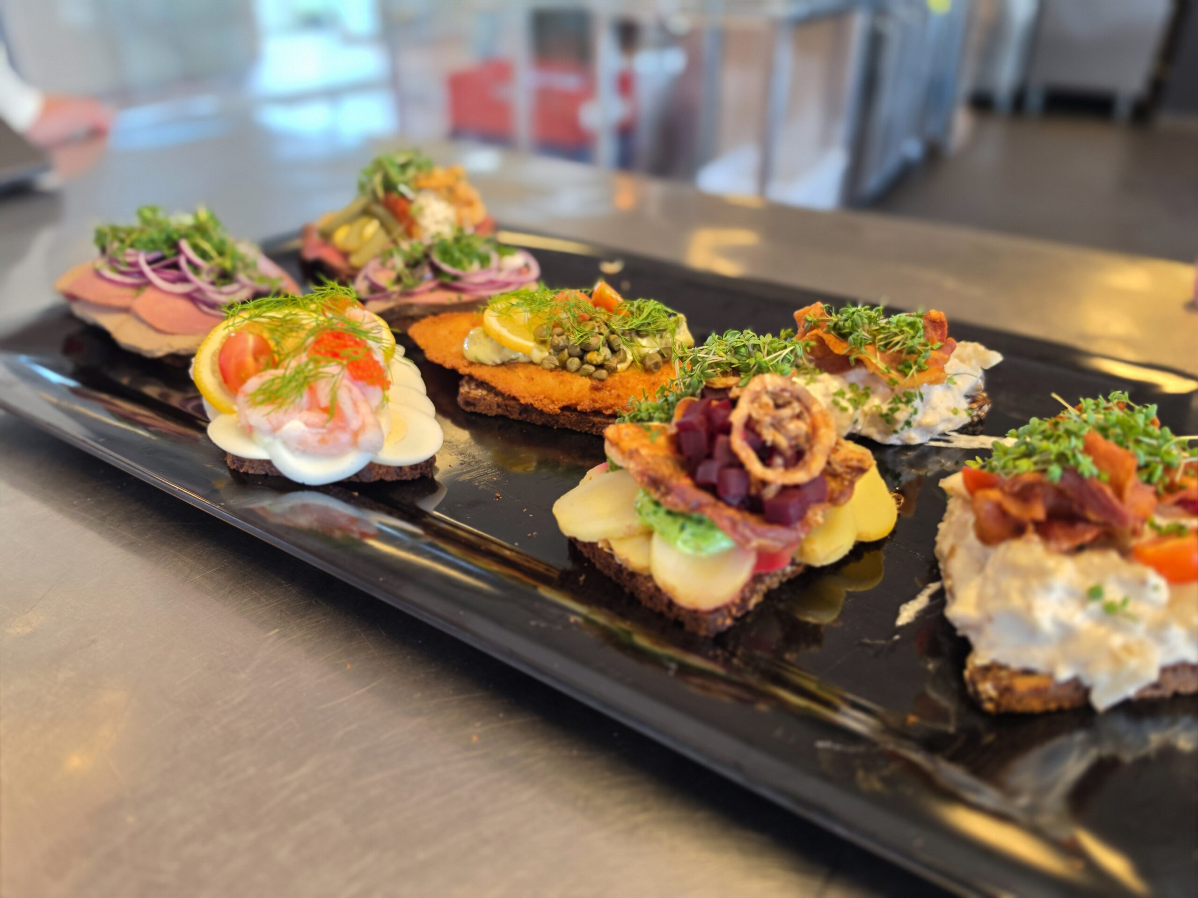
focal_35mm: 23
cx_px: 599
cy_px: 449
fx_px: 796
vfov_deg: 58.9
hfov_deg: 73.9
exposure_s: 1/100
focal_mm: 6.5
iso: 100
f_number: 1.4
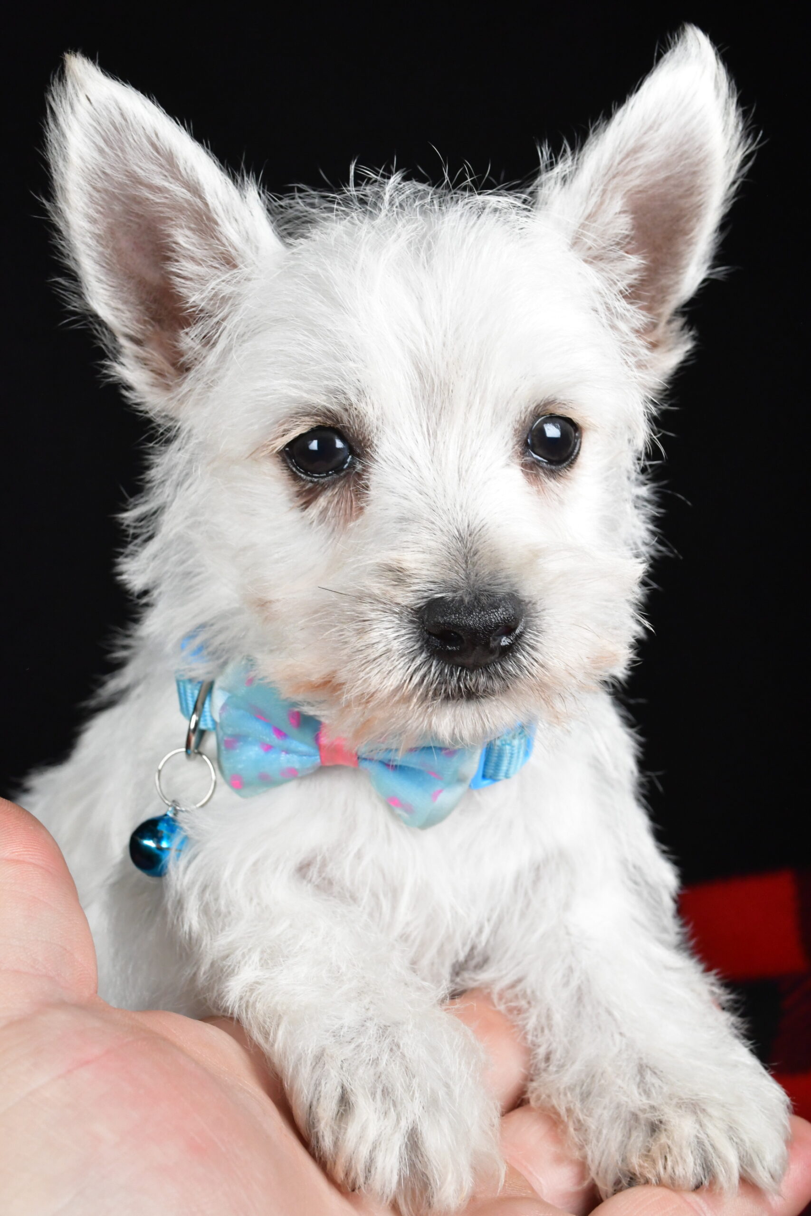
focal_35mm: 42
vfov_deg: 46.4
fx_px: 1419
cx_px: 406
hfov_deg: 31.9
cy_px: 608
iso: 3200
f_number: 11
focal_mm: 28
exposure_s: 1/640
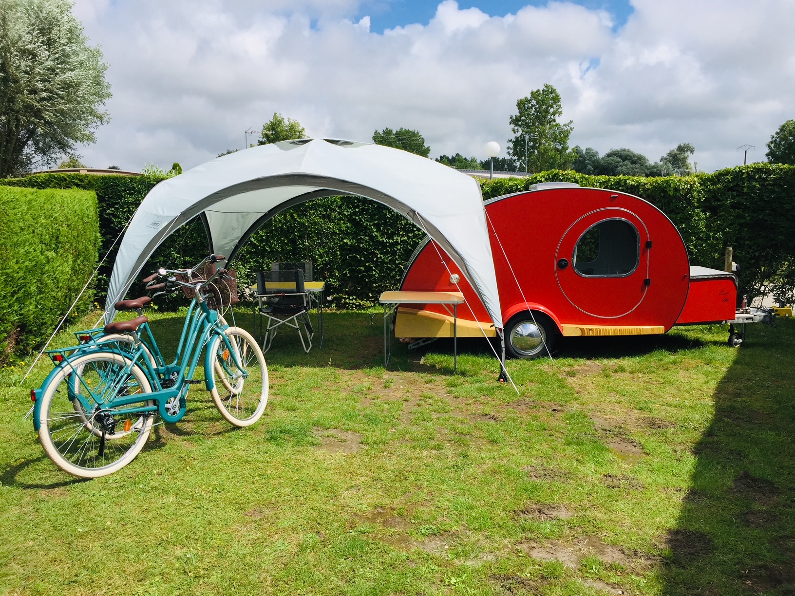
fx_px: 666
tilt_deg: -7.4
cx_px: 398
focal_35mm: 29
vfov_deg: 48.2
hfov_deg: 61.7
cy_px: 298
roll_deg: -2.5
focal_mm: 4.15
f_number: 2.2
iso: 32
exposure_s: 1/3597
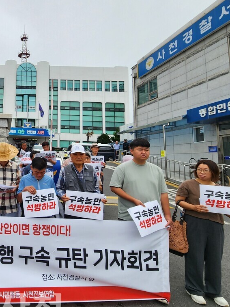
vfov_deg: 76.1
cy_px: 135
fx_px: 195
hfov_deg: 48.8
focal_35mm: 22
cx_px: -5
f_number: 2.2
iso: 50
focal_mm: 2.2
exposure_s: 1/1484
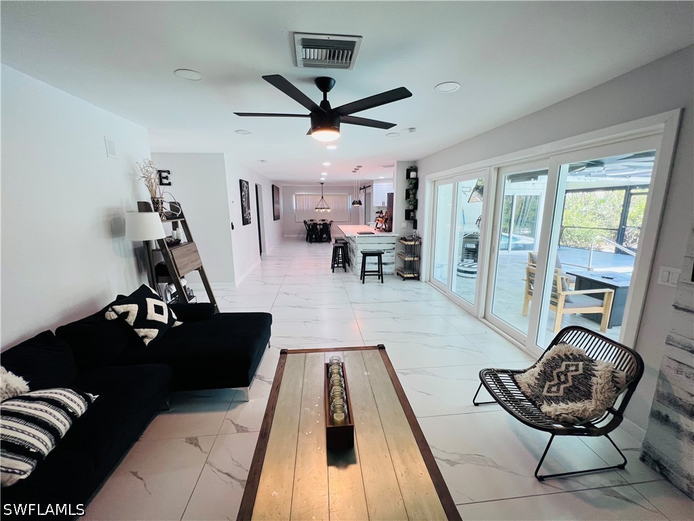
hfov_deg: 106.2
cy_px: 260
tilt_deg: -12.1
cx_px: 347
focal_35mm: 13
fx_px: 261
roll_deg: +0.6
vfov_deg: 89.9
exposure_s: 1/120
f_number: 1.8
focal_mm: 1.57
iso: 125
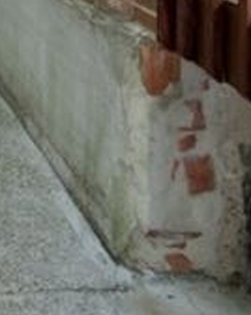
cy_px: -143
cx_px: -202
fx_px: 586
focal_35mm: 63
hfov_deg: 18.7
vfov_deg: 24.3
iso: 100
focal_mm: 10
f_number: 4.5
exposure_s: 1/100
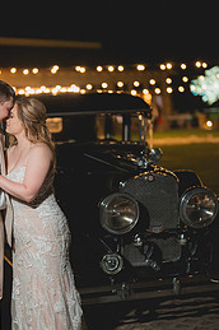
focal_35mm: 87
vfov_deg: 23.3
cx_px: 69
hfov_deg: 15.6
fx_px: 796
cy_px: 220
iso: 2000
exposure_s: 1/250
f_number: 1.2
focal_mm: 50
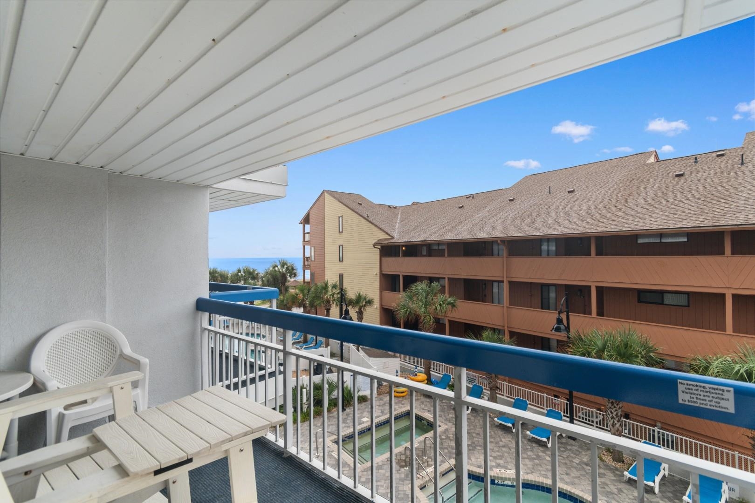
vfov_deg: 77.3
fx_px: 315
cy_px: 252
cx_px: 378
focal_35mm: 15
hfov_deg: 100.4
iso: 100
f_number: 5.6
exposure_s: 1/125
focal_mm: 10
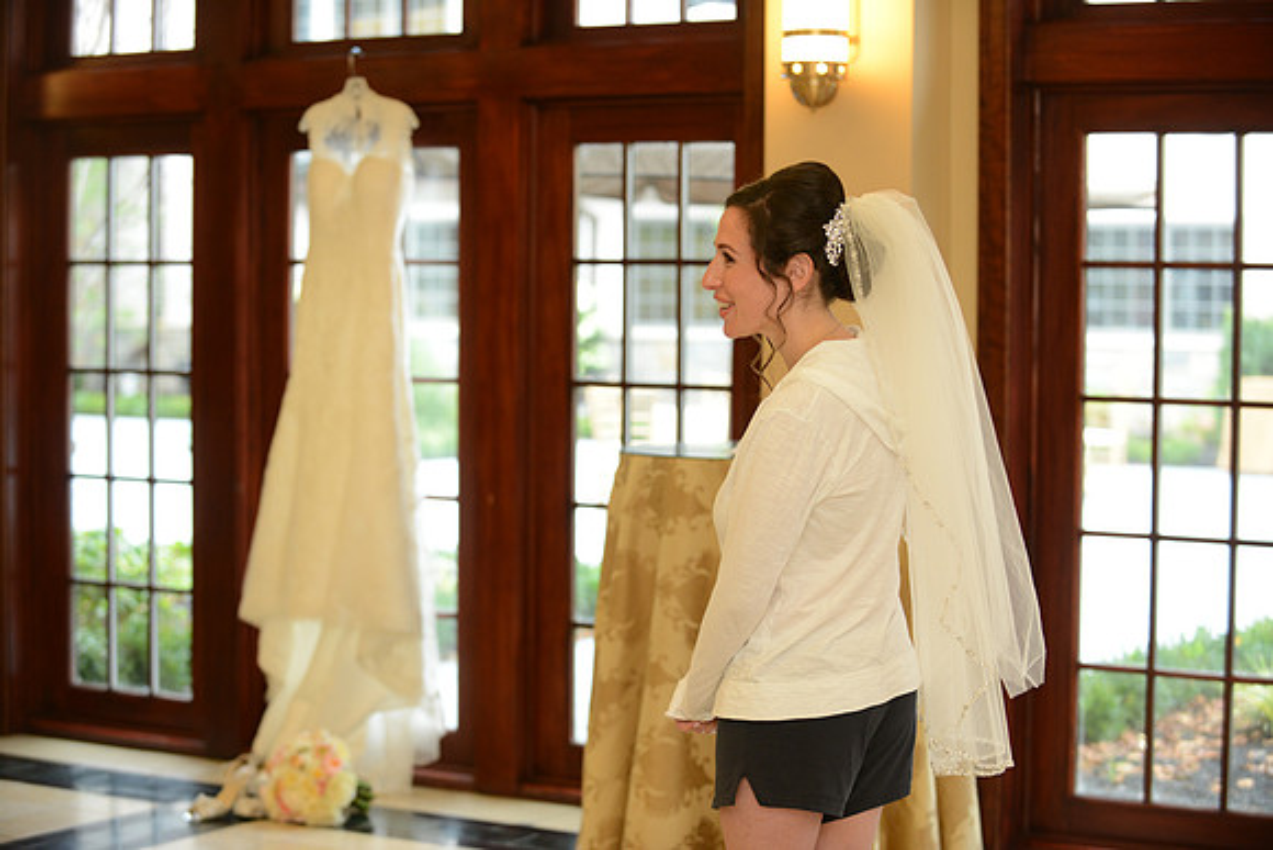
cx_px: 636
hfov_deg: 26.0
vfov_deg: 17.5
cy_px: 425
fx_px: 2759
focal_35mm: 78
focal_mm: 78
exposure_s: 1/250
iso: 800
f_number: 3.5
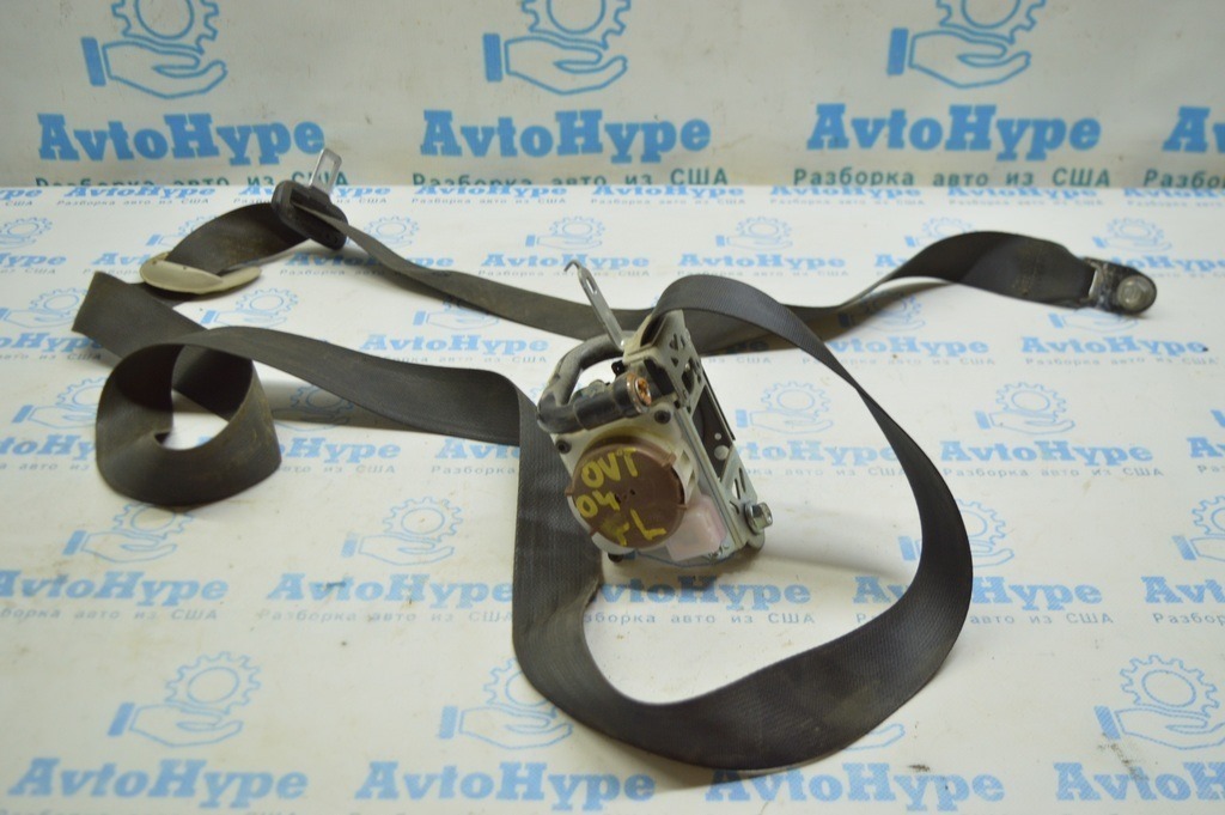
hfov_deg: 53.2
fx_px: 1224
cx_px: 612
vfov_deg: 36.8
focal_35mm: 36
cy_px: 408
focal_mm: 24
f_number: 4
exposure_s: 1/60
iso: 400
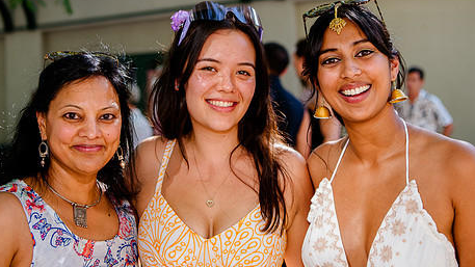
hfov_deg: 31.4
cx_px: 244
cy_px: 74
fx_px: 844
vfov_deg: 17.9
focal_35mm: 67
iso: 200
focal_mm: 40
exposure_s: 1/250
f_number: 2.8
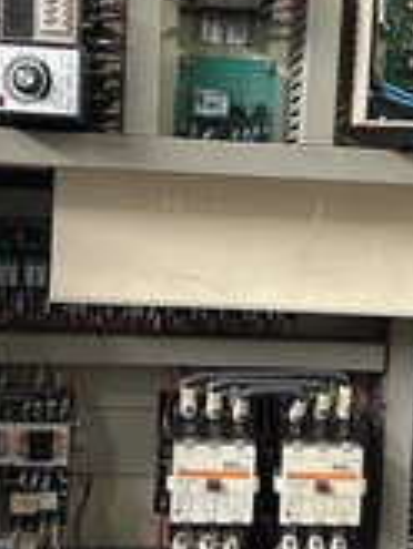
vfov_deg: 30.7
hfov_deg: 23.3
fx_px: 1001
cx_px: 246
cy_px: 266
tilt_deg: -2.7
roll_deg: -2.7
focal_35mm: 63
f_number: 1.5
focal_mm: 5.7
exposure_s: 1/60
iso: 400
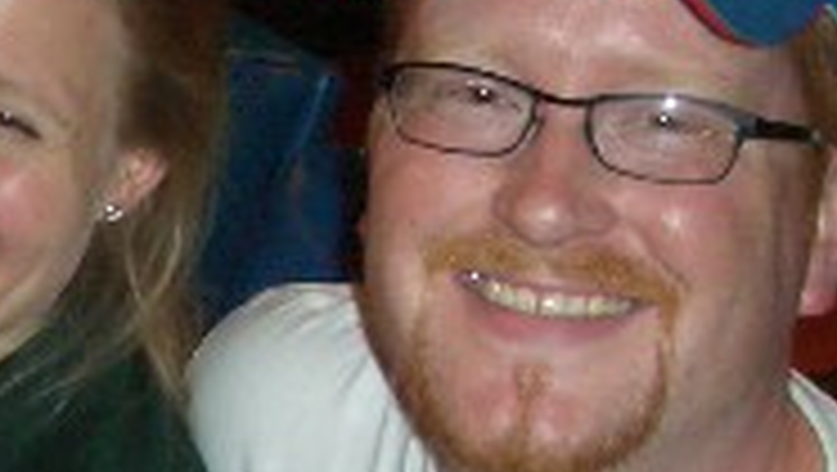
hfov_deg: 16.0
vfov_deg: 9.2
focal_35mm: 131
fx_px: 2910
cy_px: 436
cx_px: -58
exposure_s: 1/60
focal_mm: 5.8
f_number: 2.6
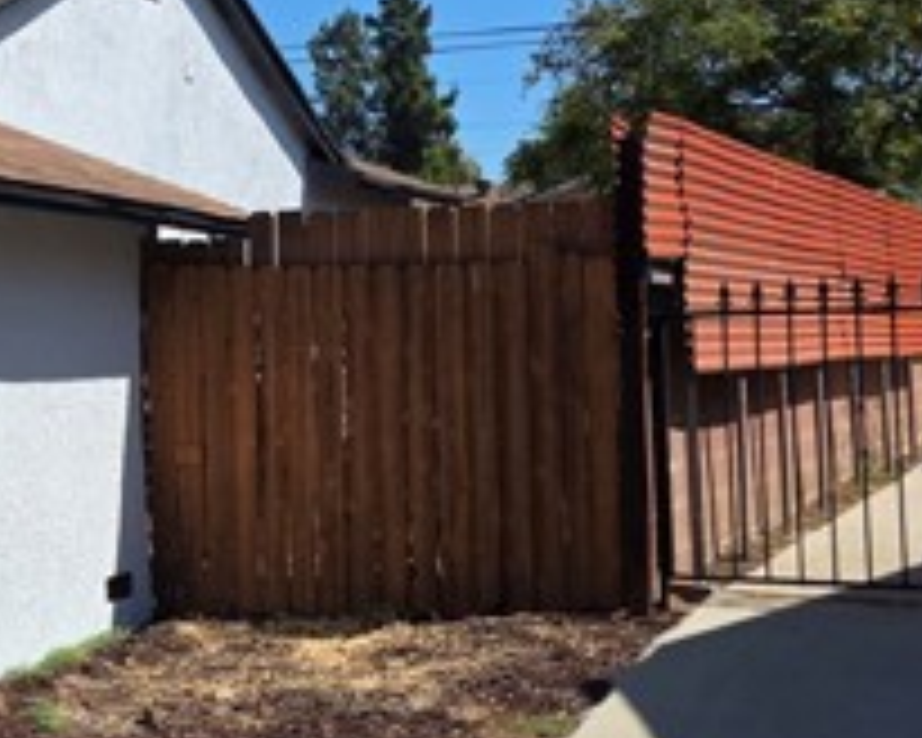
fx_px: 1910
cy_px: 302
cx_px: -252
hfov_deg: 24.1
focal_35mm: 70
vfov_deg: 21.8
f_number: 1.7
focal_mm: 6.3
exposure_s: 1/6355
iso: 80
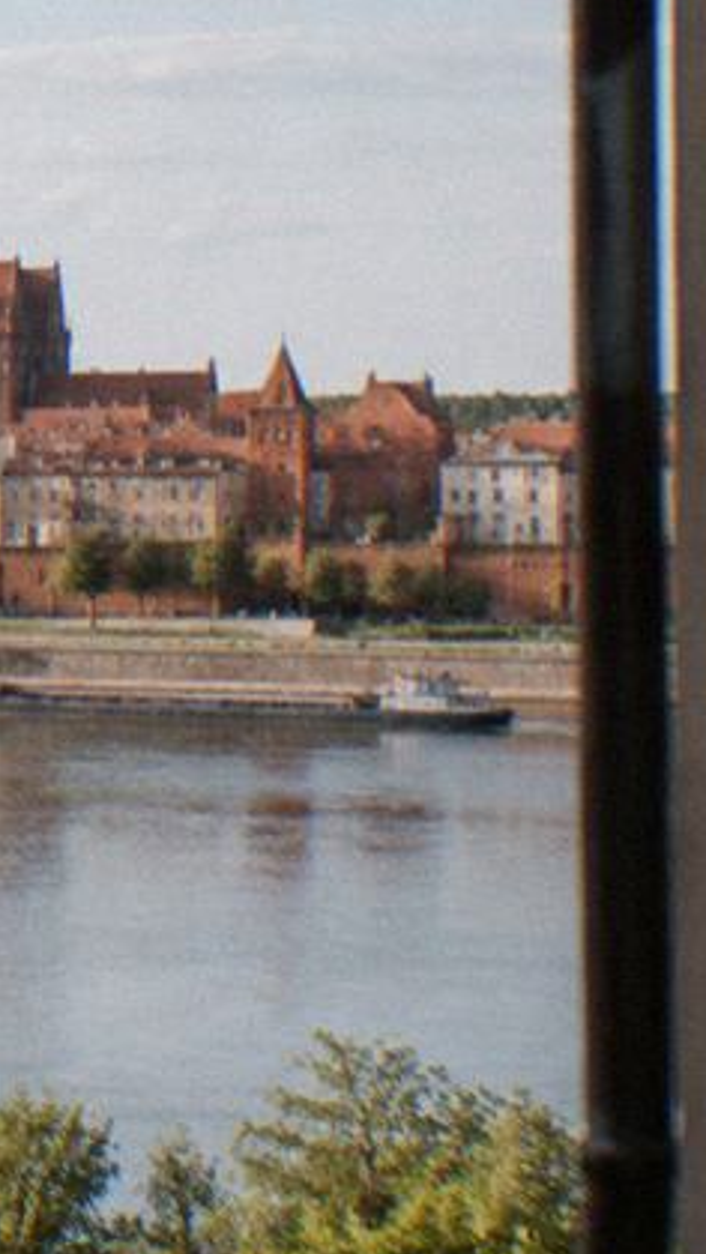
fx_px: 5320
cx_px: -473
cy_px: 706
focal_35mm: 160
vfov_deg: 13.4
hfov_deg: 7.4
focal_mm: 64
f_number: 4.5
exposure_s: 1/2000
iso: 500
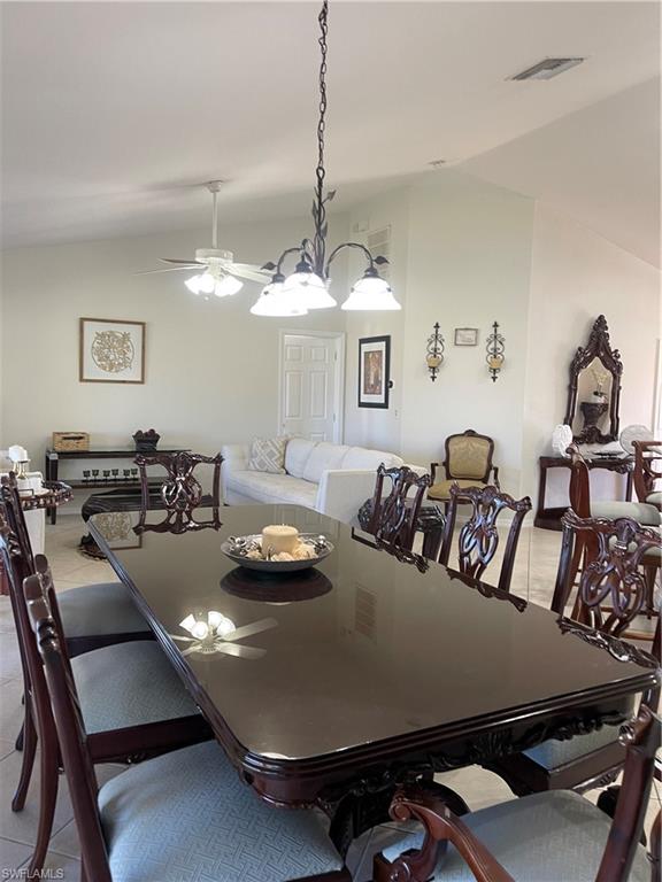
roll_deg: -1.5
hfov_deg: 54.9
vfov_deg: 69.4
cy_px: 441
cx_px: 331
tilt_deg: -5.1
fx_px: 637
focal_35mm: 25
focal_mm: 5.1
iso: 125
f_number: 1.6
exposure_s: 1/60
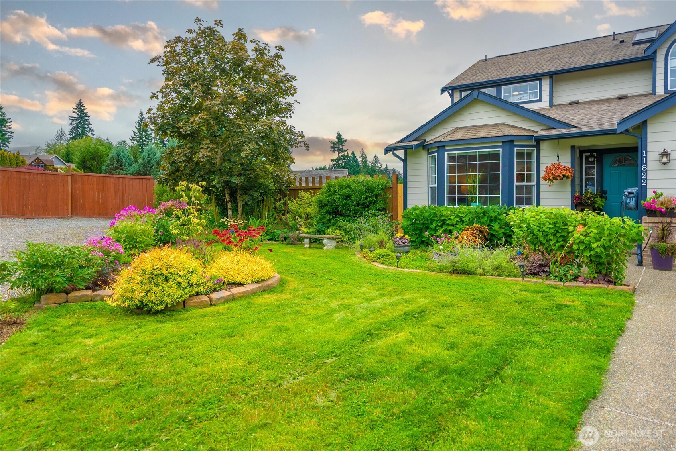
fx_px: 432
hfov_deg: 76.1
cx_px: 338
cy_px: 226
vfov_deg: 55.2
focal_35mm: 23
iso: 80
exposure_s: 1/40
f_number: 7.1
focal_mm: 23
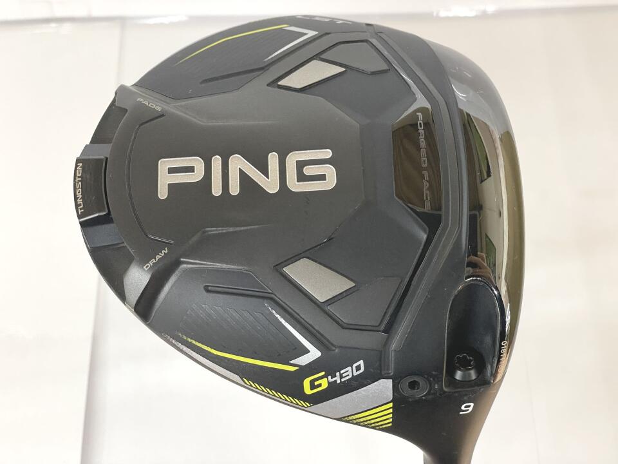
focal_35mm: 52
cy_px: 232
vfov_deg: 28.0
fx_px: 928
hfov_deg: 36.8
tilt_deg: -62.4
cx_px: 309
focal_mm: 6
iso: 250
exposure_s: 1/60
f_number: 2
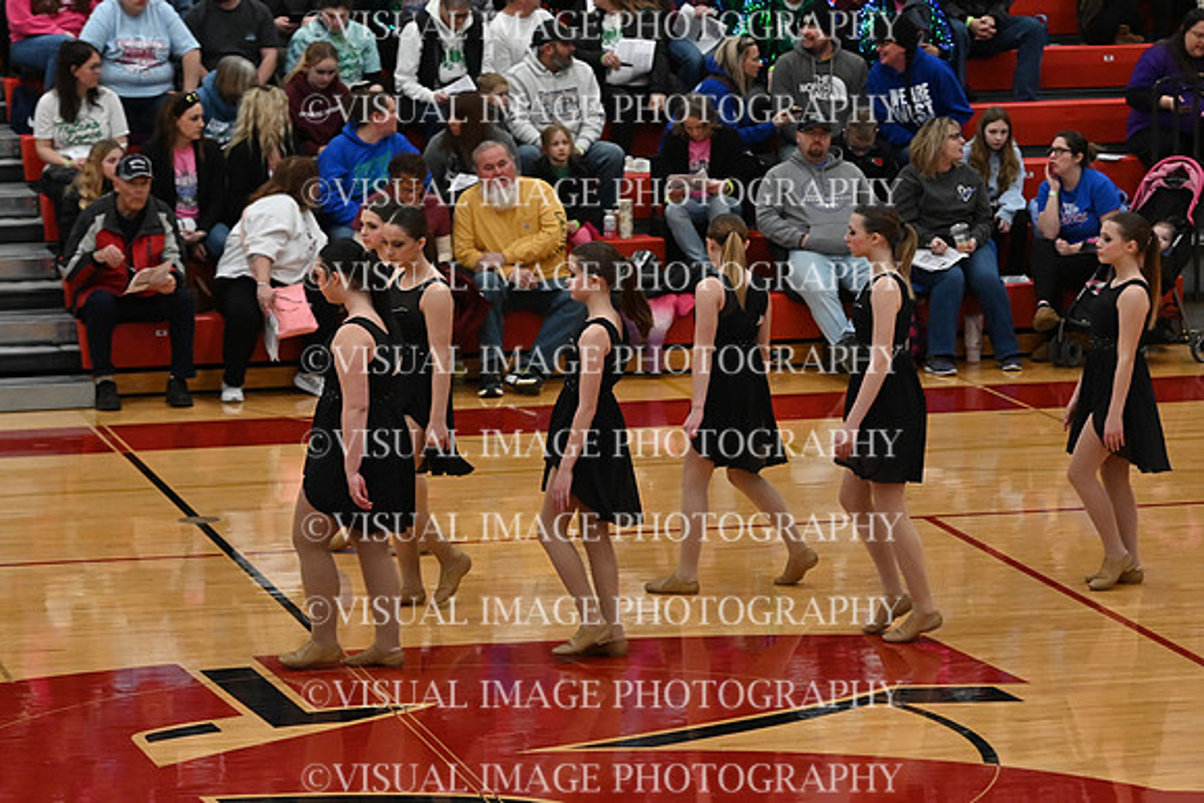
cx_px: 602
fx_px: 5252
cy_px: 402
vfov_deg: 8.7
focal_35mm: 157
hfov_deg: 13.1
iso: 5000
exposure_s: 1/400
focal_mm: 105
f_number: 4
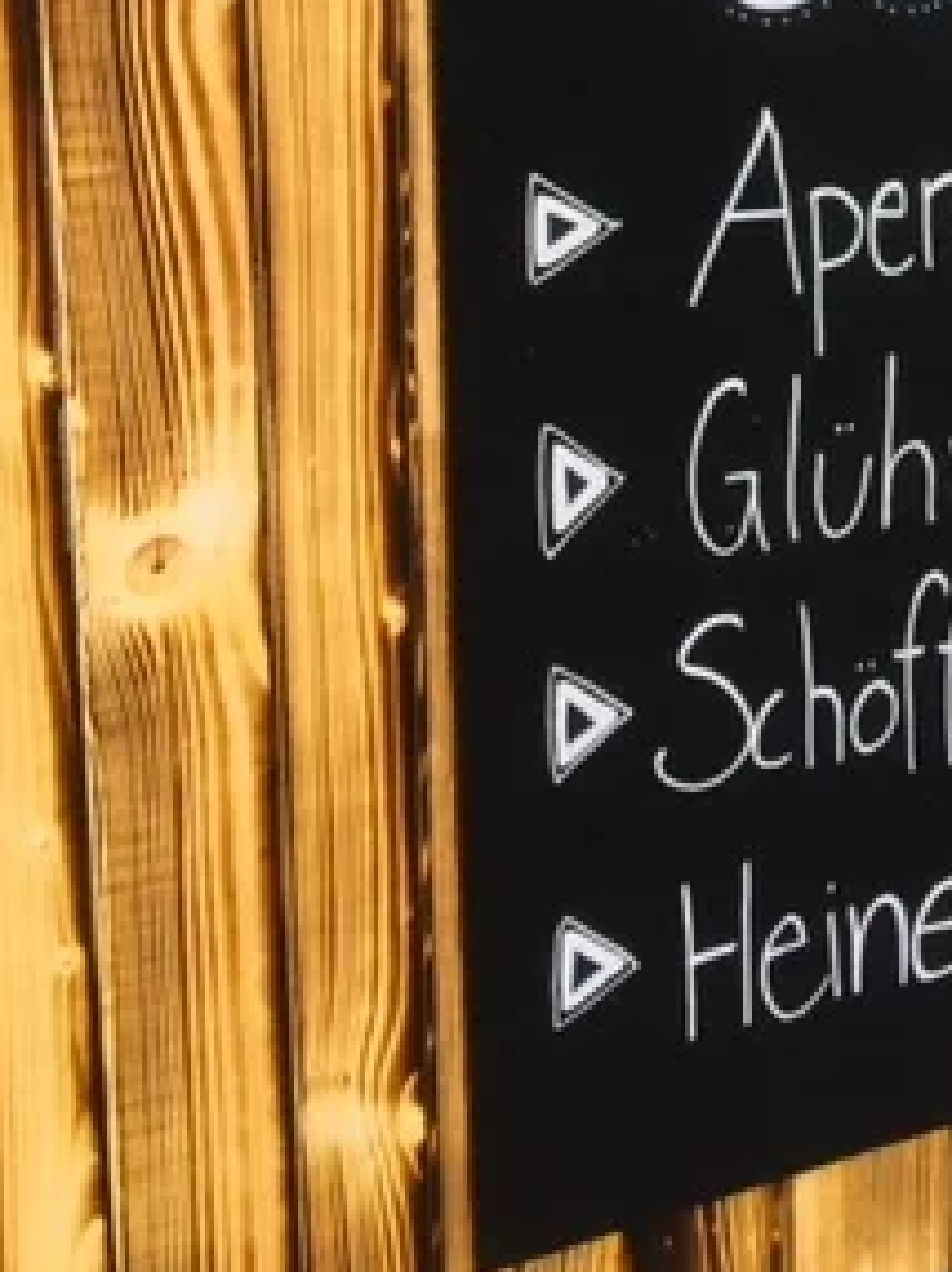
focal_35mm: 65
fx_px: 2387
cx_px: 1050
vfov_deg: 28.5
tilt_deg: -10.1
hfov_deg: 21.4
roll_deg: -0.3
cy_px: 80
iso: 32
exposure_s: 1/377
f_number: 2.2
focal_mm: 4.15
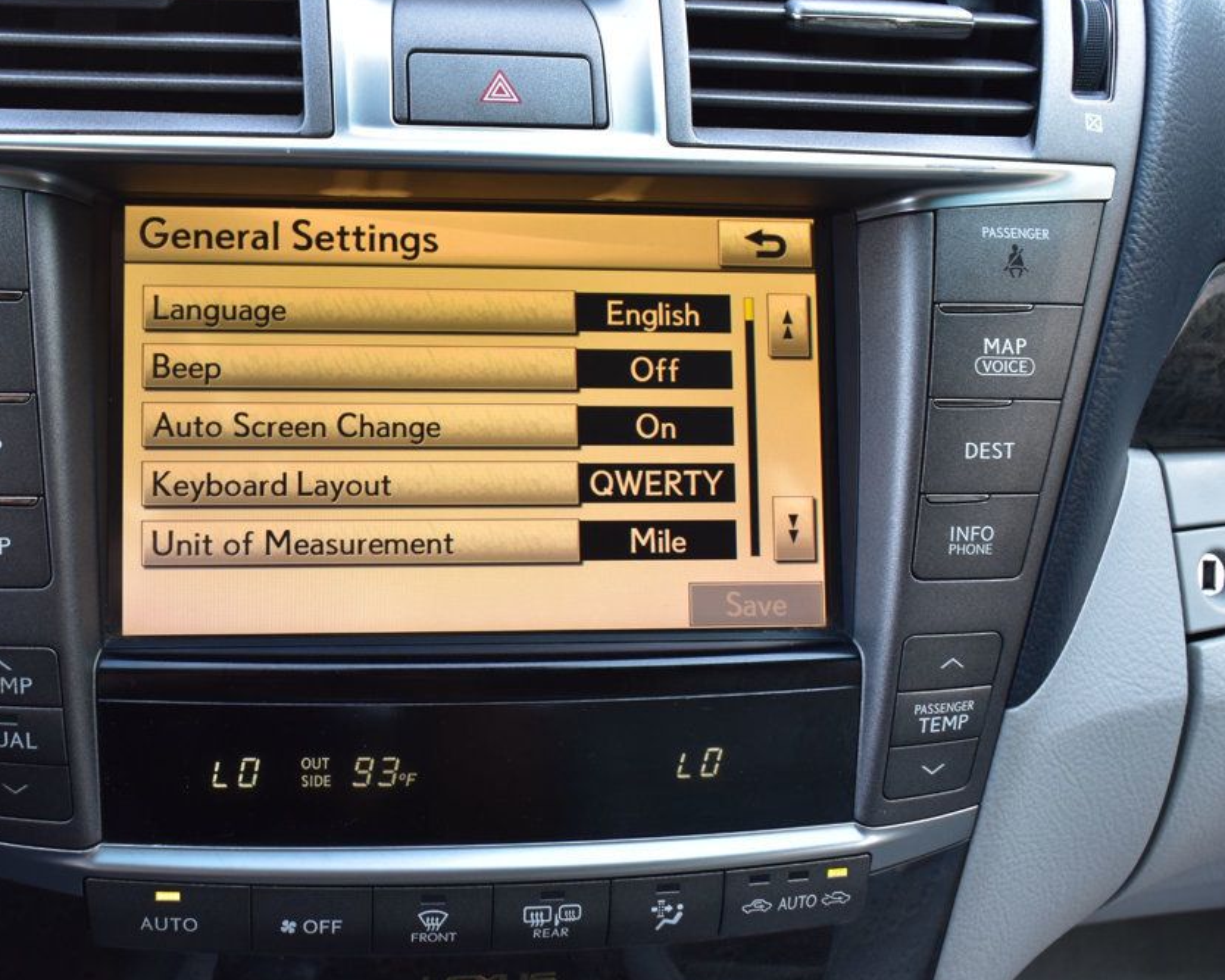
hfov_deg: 41.0
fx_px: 1631
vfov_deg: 33.4
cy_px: 484
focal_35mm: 45
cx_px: 484
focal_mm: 26
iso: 400
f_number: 7.1
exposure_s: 1/30
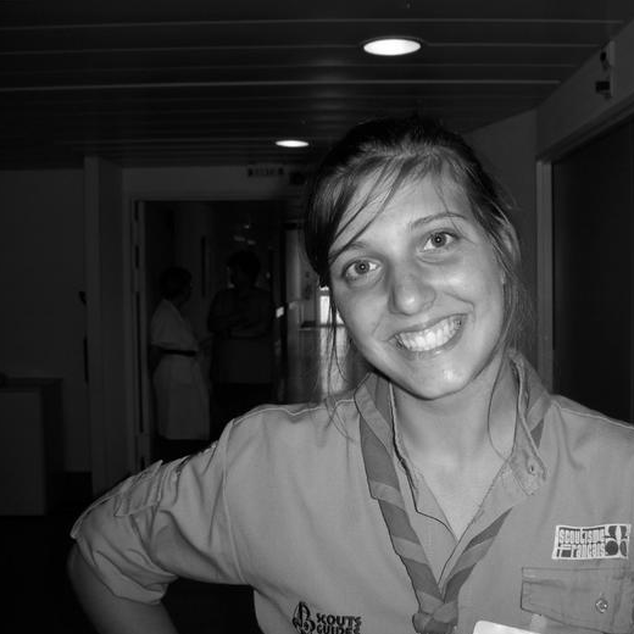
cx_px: 383
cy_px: 319
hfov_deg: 38.2
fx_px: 912
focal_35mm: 44
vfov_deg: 38.3
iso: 64
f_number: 3.4
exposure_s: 1/60
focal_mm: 7.9
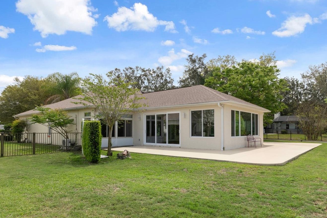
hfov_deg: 74.6
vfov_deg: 53.6
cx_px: 159
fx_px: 214
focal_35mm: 24
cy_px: 126
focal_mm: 13
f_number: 8
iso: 320
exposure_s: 1/750
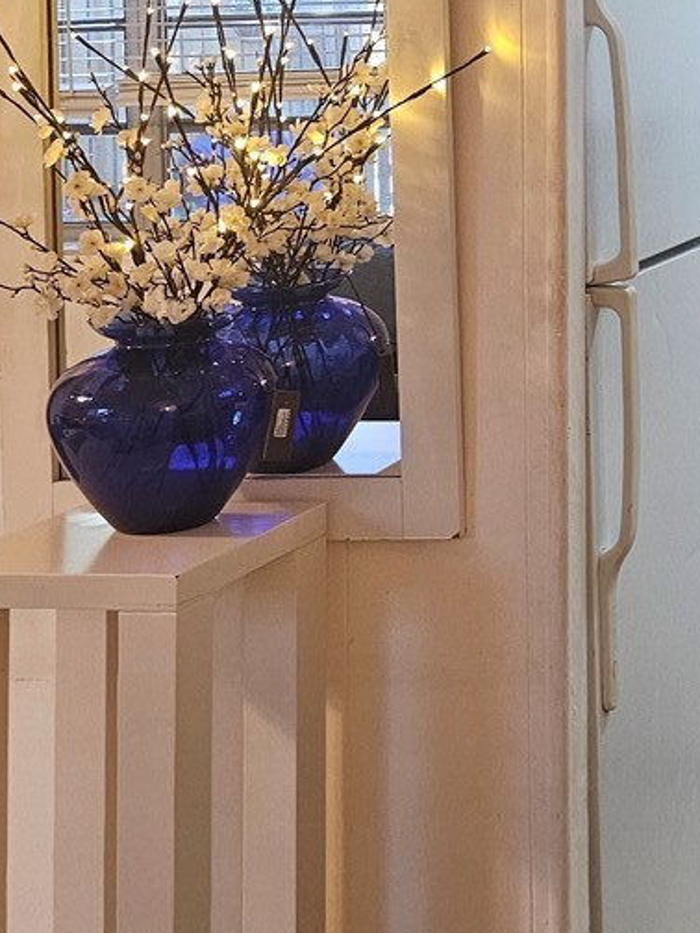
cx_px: 1039
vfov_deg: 24.5
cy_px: -152
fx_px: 1968
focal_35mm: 73
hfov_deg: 18.1
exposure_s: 1/120
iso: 250
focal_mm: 6.3
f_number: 1.7
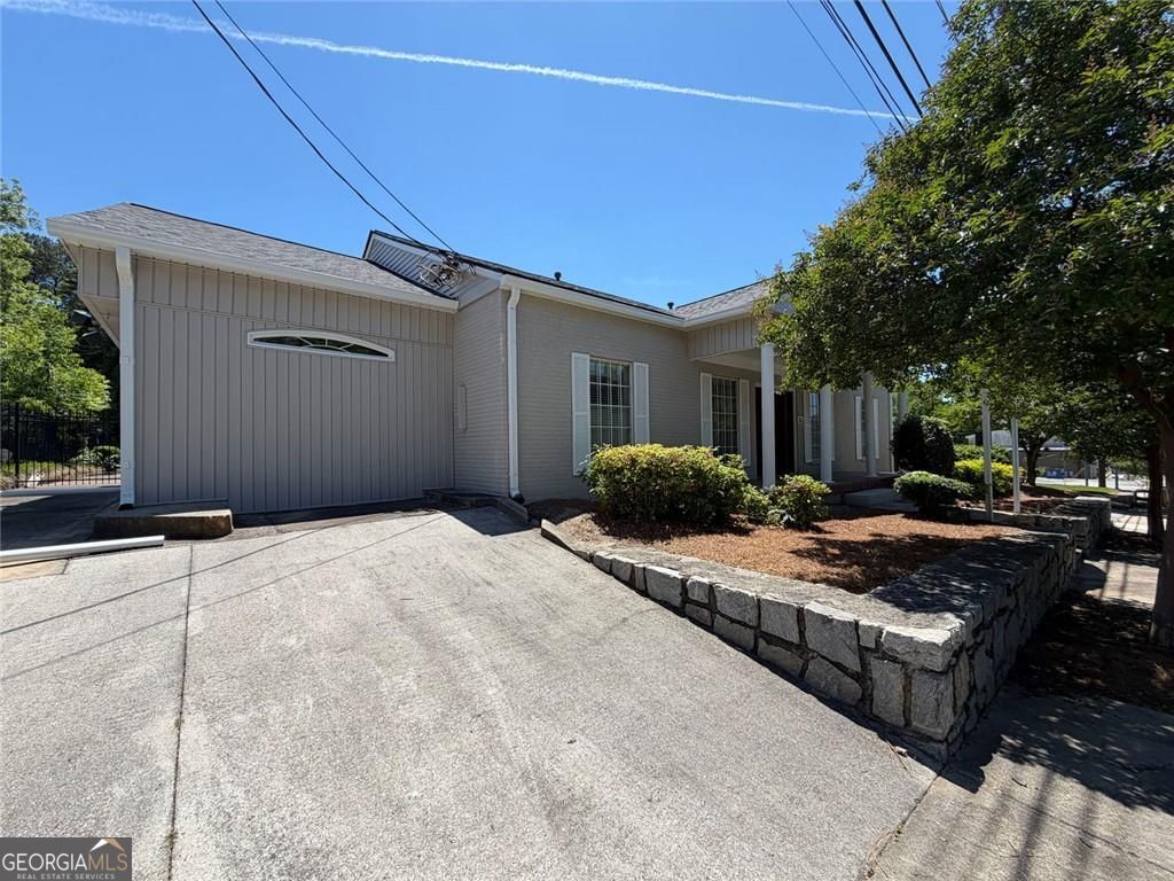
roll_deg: +0.2
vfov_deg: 85.7
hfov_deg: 102.1
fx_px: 475
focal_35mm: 14
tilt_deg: +1.2
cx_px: 587
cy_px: 440
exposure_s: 1/770
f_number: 2.2
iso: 25
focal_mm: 2.22
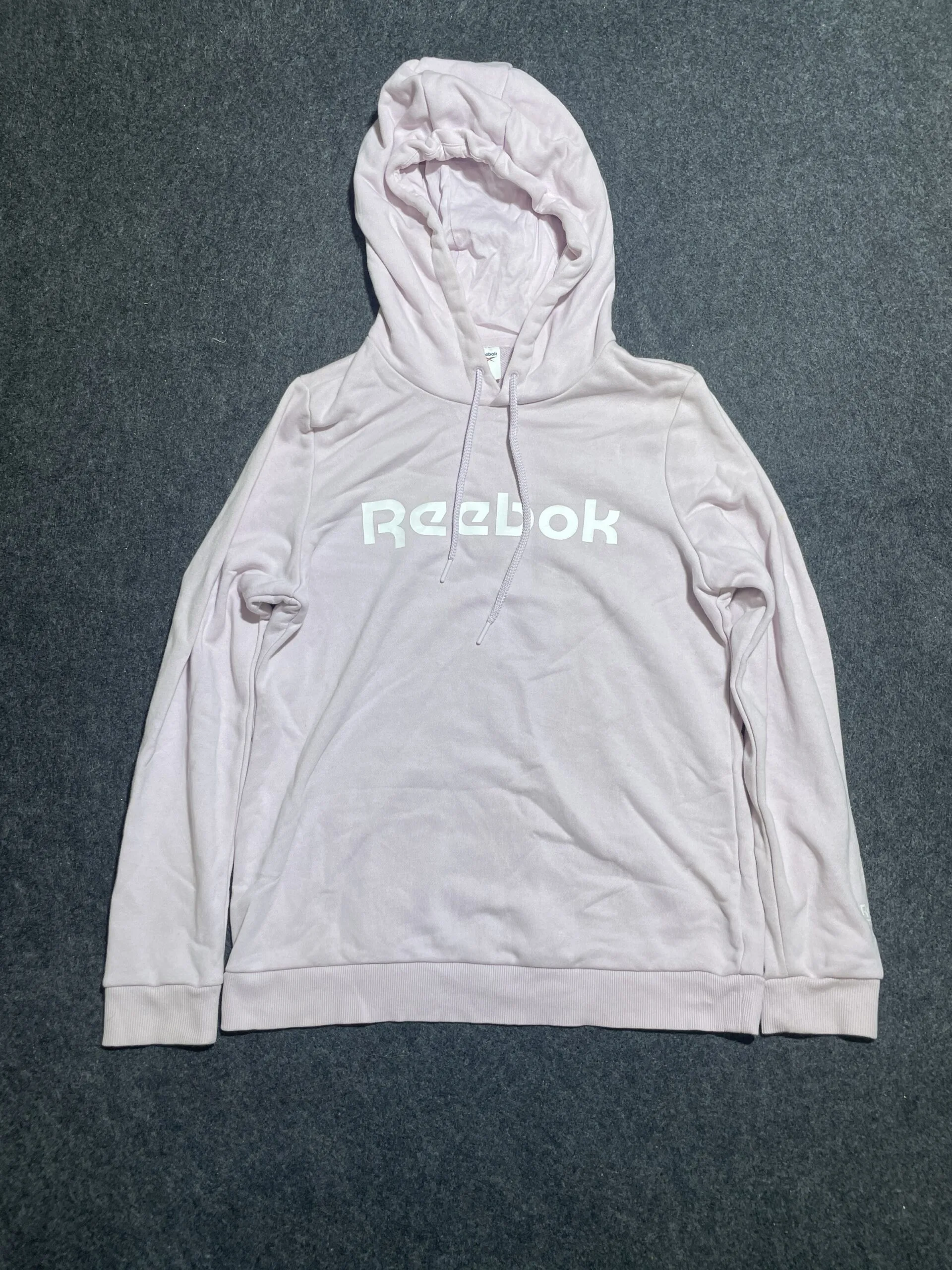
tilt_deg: -55.2
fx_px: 953
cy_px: 635
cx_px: 476
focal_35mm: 26
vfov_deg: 67.3
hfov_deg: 53.1
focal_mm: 4.2
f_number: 1.6
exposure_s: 1/100
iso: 64
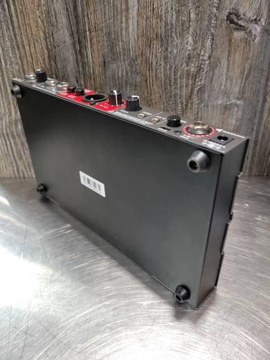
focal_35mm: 26
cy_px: 180
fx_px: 270
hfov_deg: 53.1
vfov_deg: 67.3
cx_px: 135
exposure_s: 1/120
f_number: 1.8
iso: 320
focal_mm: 5.4
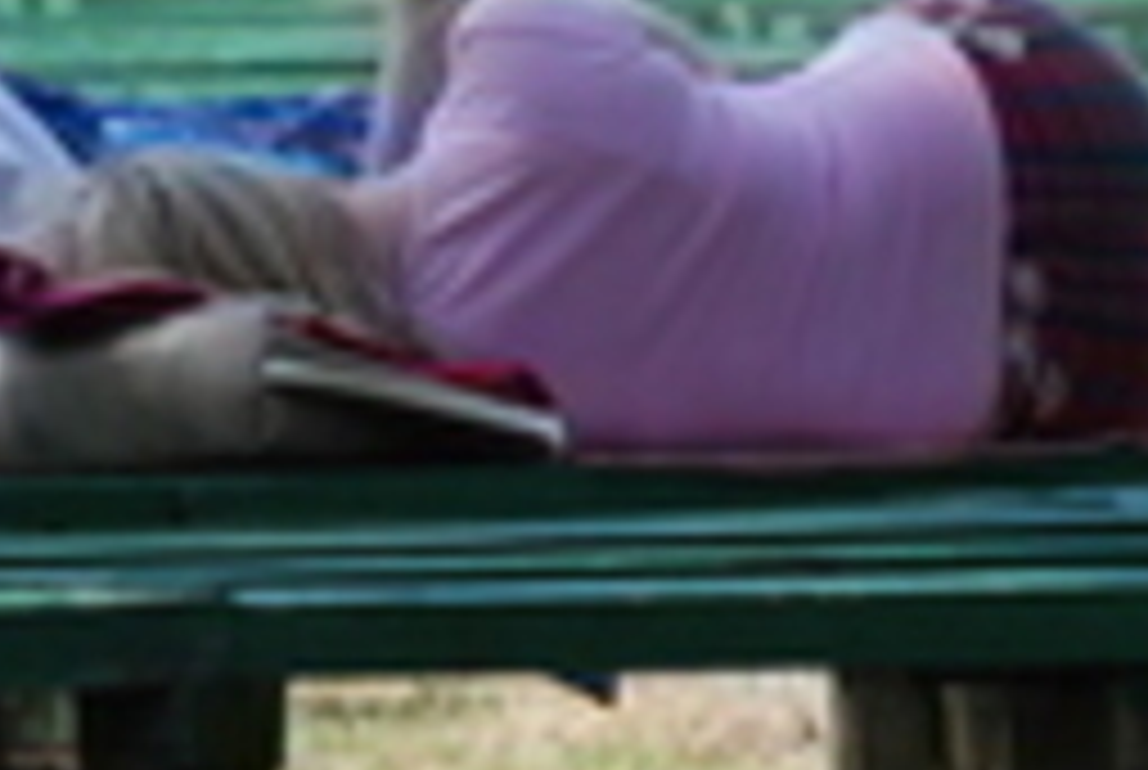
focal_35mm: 1016
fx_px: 32440
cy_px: 459
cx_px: 666
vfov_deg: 1.4
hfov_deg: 2.0
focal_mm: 135
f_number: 5.6
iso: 320
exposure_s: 1/500
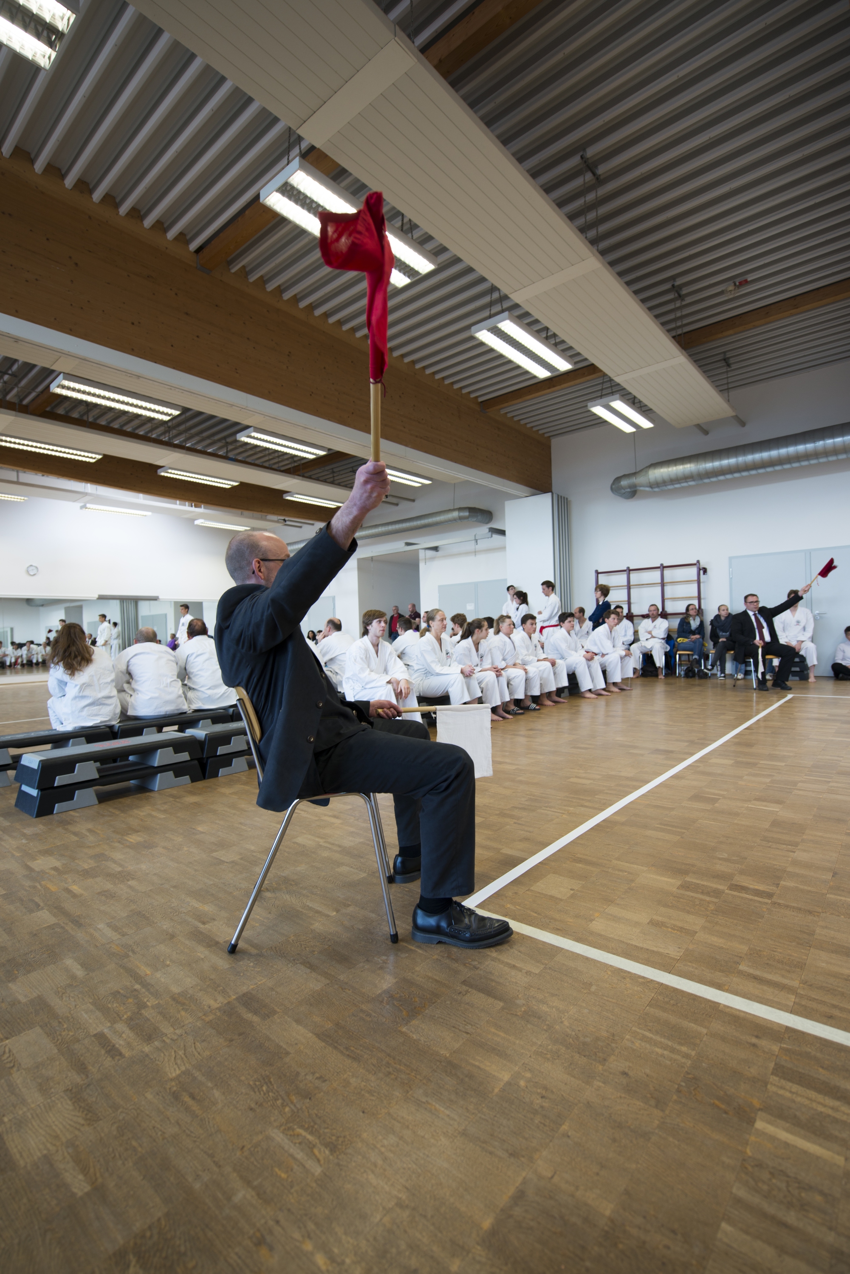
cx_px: 425
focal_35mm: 16
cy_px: 637
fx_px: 566
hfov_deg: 73.8
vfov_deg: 96.7
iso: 100
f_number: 3.5
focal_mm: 16
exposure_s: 1/50
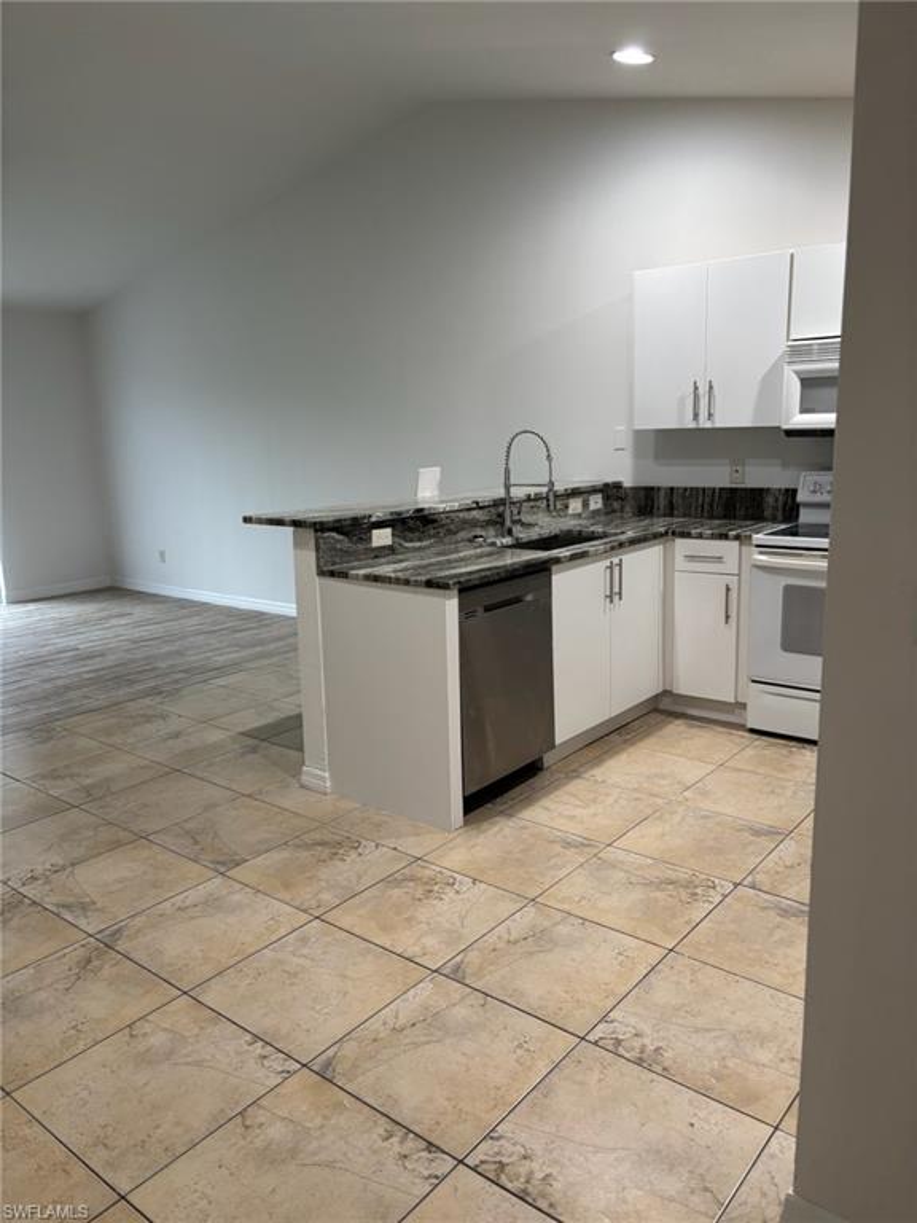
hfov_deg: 53.1
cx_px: 458
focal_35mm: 26
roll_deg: +0.7
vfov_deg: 67.3
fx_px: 918
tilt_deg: -12.0
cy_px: 612
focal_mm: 5.96
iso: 160
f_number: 1.6
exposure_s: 1/60
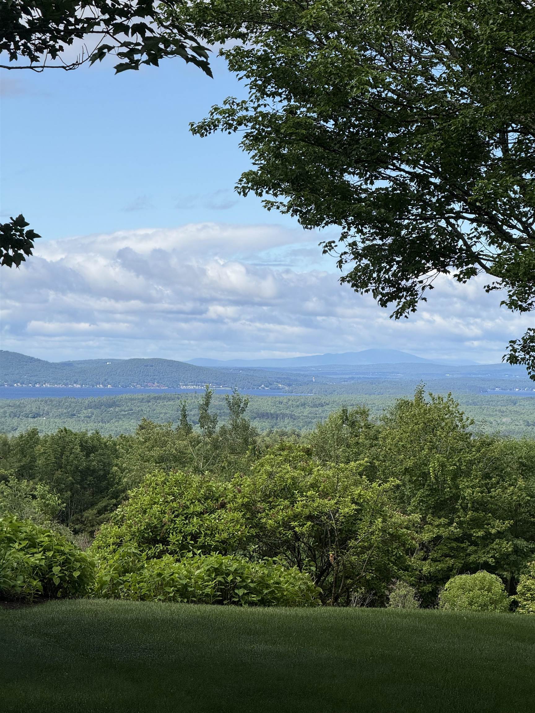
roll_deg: -1.2
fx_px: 2473
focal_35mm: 120
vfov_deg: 16.4
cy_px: 356
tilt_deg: +1.0
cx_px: 268
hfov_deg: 12.3
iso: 50
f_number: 2.8
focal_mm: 15.66
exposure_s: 1/1730
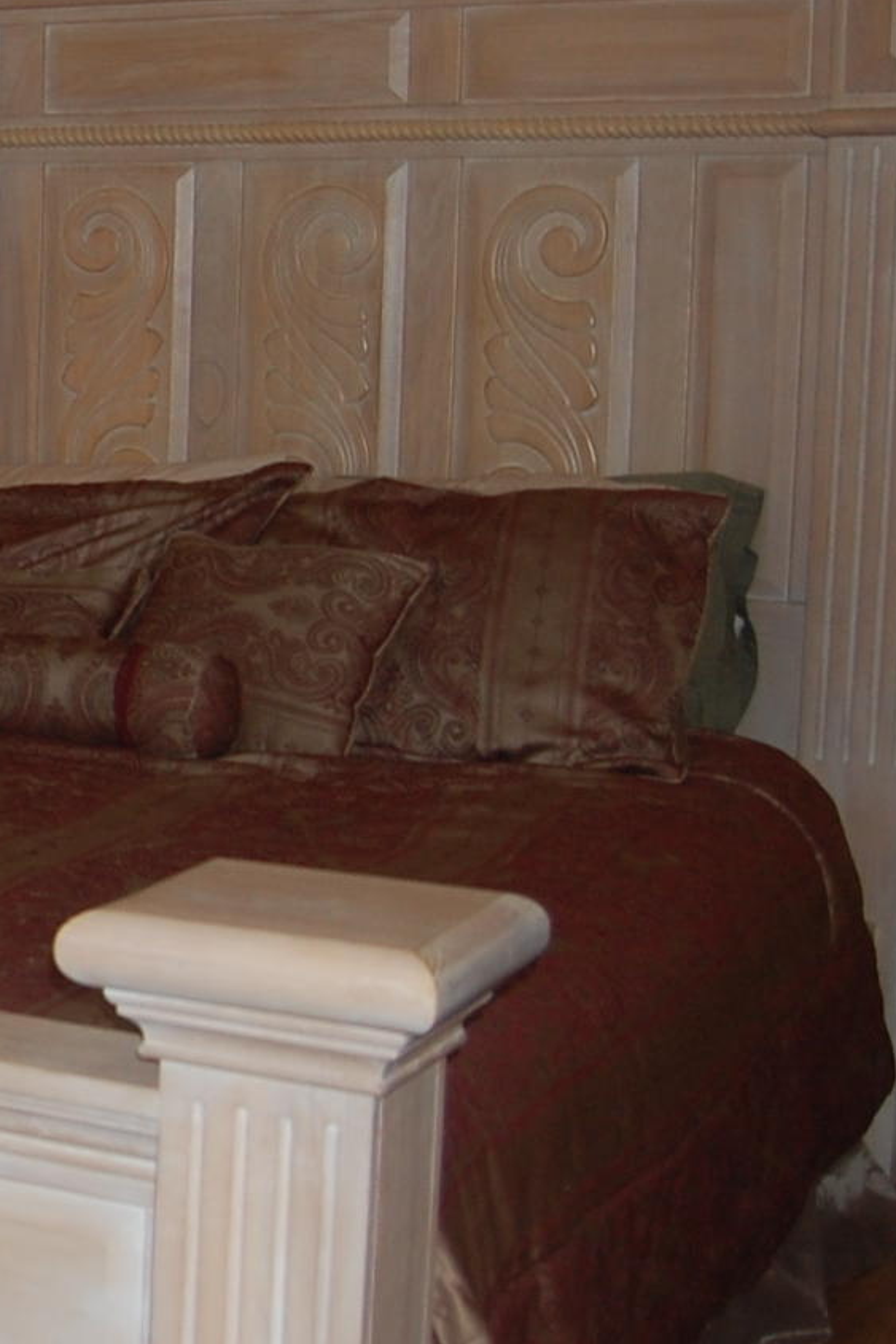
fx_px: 2689
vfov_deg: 28.0
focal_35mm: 72
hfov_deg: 16.4
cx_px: -637
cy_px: 525
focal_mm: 18
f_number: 3.5
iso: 400
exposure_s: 1/60
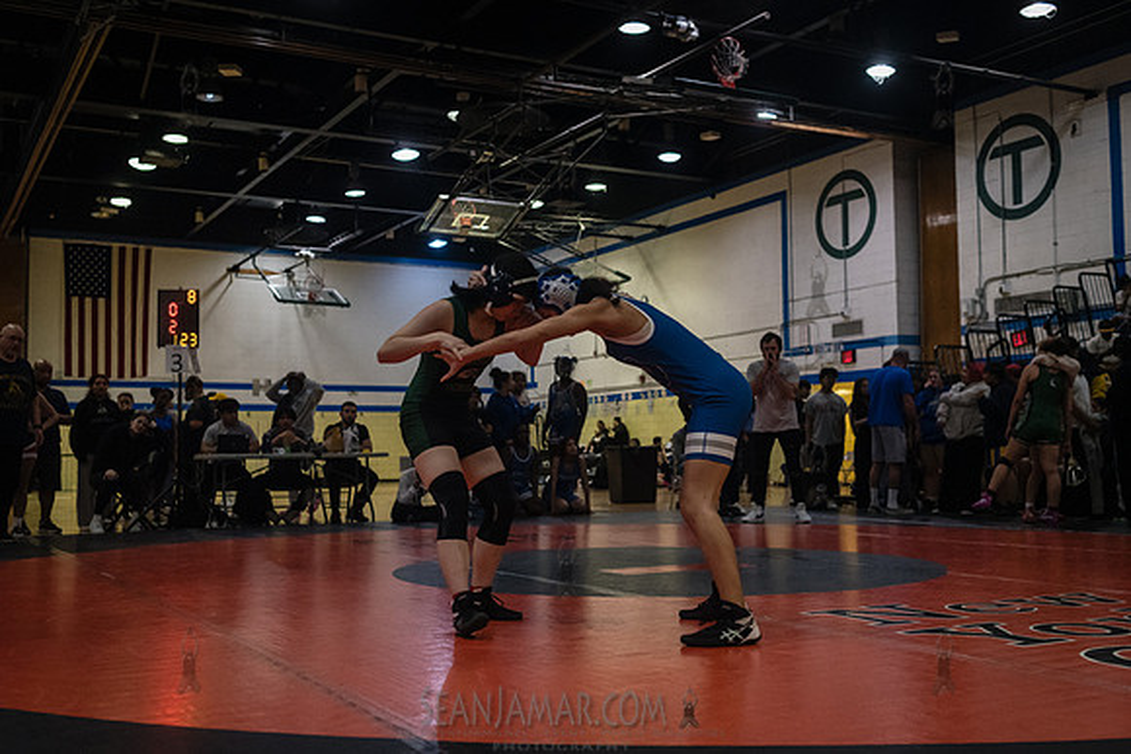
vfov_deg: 35.1
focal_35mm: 38
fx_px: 1194
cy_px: 377
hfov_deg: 50.7
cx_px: 566
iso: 5000
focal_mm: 35
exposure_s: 1/1000
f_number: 3.2
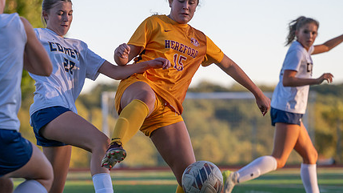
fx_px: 2282
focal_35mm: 251
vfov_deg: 4.8
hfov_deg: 8.6
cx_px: 157
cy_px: 134
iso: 450
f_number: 2.8
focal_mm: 130
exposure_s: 1/3200
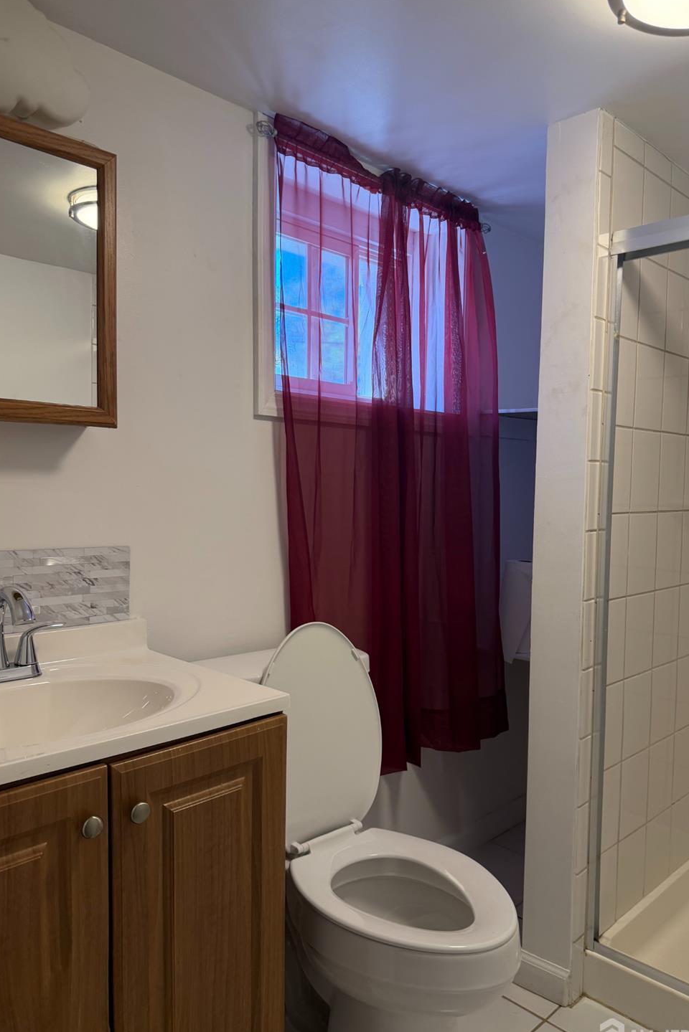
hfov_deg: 49.5
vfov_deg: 69.4
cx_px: 374
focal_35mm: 26
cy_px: 533
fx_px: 746
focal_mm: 6.76
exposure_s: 1/120
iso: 160
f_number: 1.78
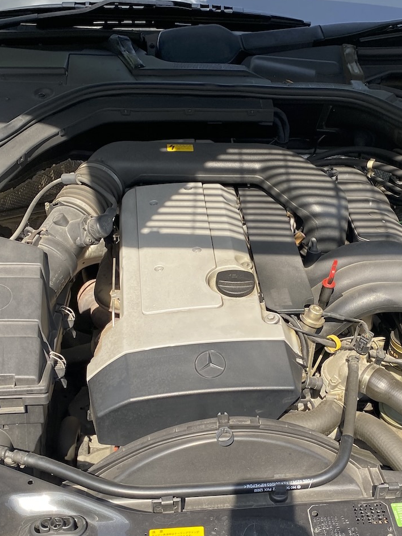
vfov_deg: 40.3
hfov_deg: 30.6
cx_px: 271
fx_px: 728
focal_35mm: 47
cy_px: 322
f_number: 1.8
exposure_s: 1/519
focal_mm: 4.25
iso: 32
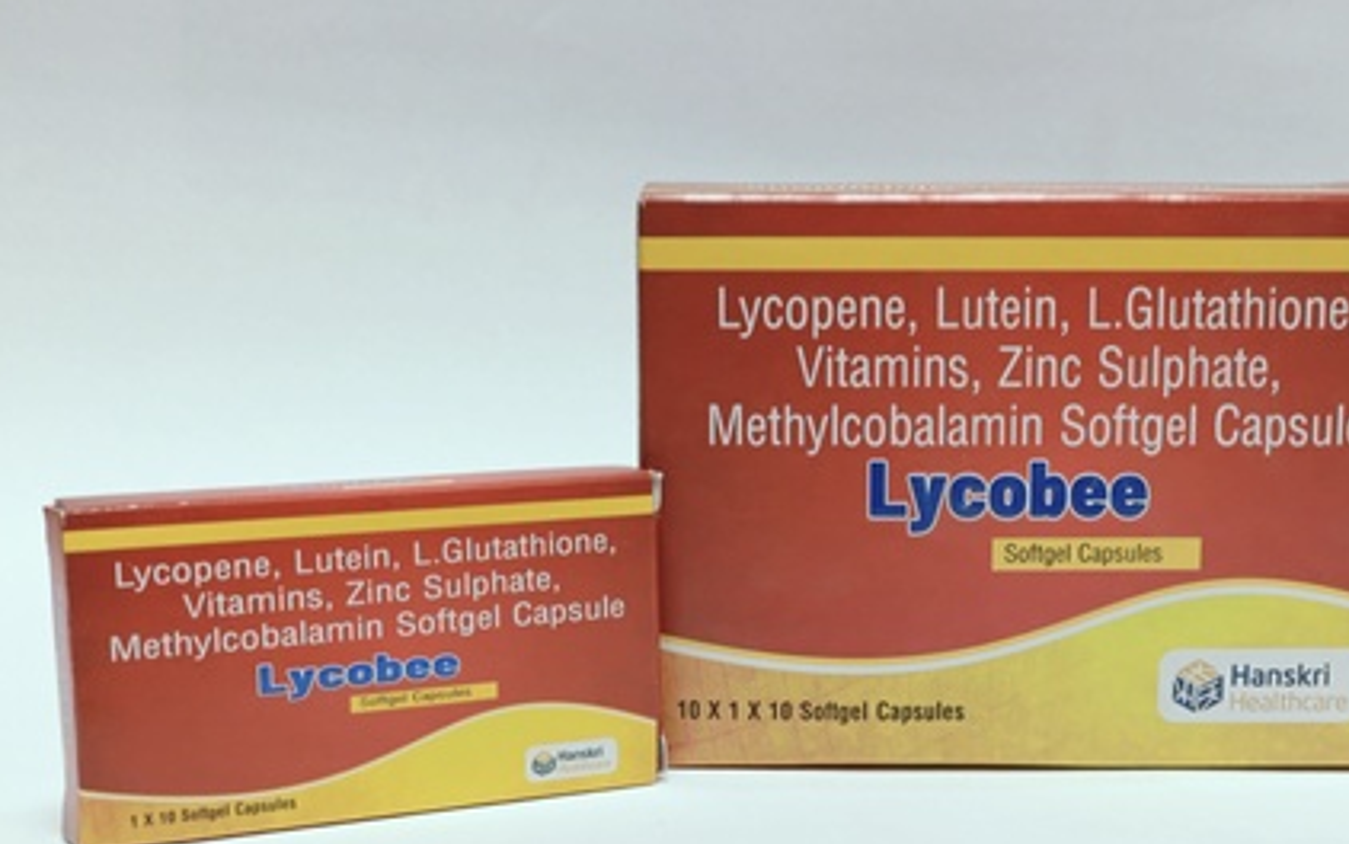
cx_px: 786
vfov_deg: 21.9
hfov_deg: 34.5
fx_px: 2170
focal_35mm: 59
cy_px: 542
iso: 478
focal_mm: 7.08
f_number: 2
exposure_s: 1/50
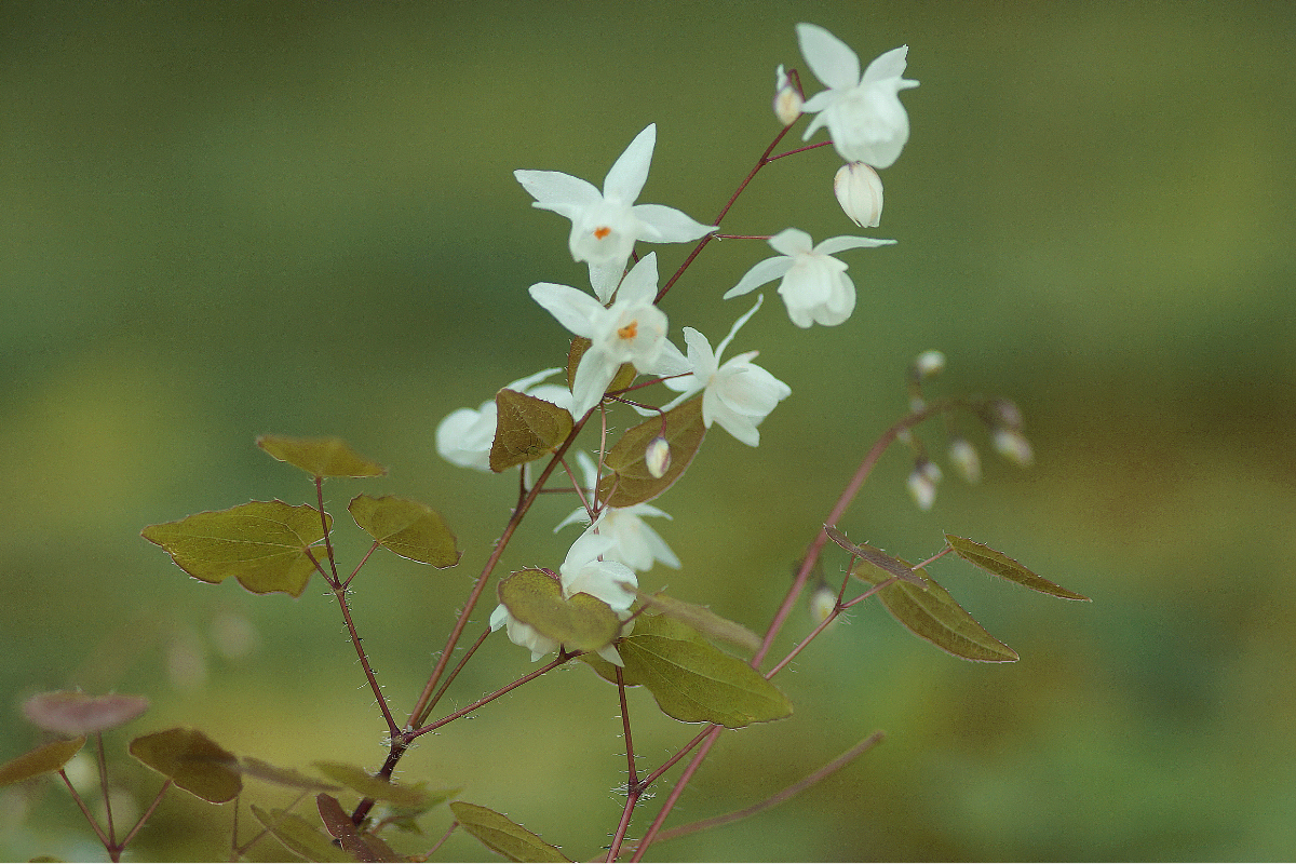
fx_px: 5400
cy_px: 432
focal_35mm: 150
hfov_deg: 13.7
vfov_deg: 9.1
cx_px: 648
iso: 100
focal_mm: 100
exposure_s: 1/160
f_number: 2.8
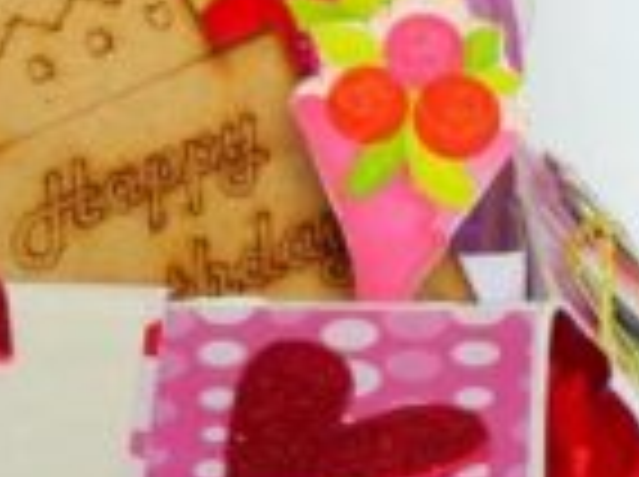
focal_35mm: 733
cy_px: 180
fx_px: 13508
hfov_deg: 2.7
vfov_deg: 2.0
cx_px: 230
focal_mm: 31.1
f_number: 3.2
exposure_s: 1/125
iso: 100
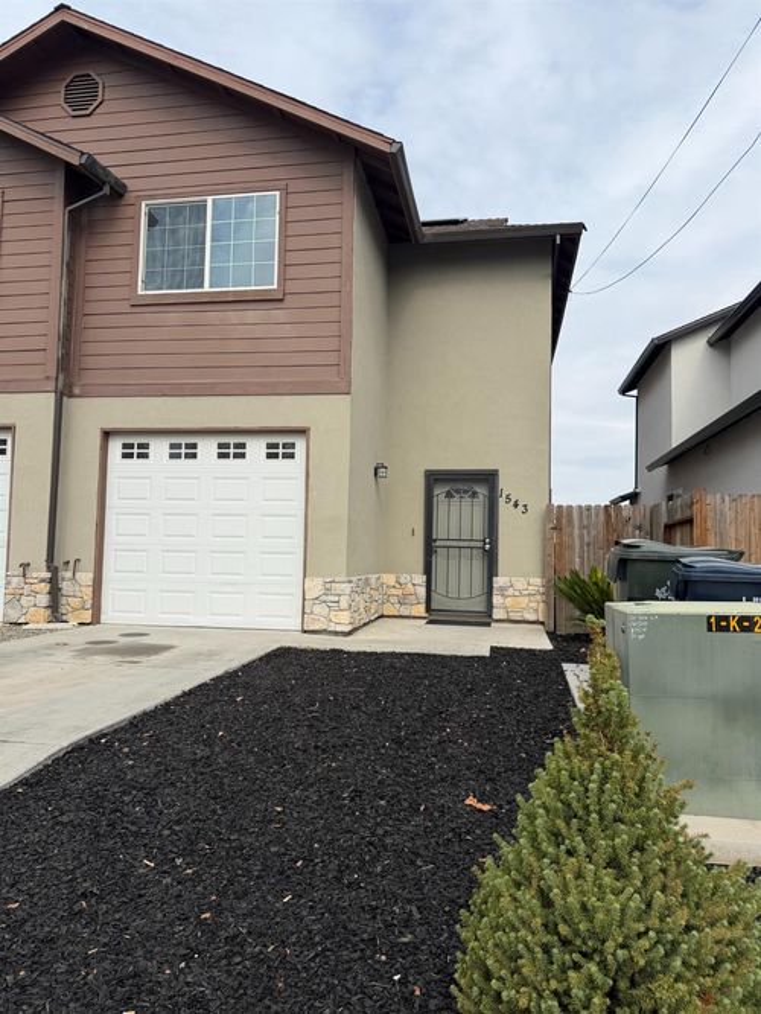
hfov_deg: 56.8
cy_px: 507
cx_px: 380
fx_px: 703
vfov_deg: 71.6
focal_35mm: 24
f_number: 1.78
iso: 80
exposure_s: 1/4405
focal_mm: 6.76
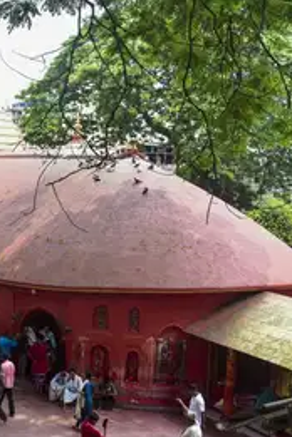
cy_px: 222
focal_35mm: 49
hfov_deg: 25.4
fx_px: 596
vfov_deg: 40.3
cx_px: -35
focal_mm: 32
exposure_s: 1/160
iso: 250
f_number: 8
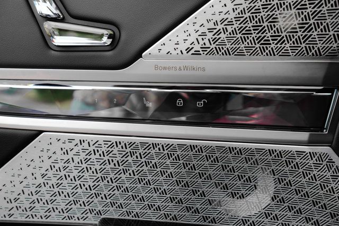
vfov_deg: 31.9
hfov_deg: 46.4
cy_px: 113
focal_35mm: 42
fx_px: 396
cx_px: 170
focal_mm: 42
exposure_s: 1/200
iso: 640
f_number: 6.3
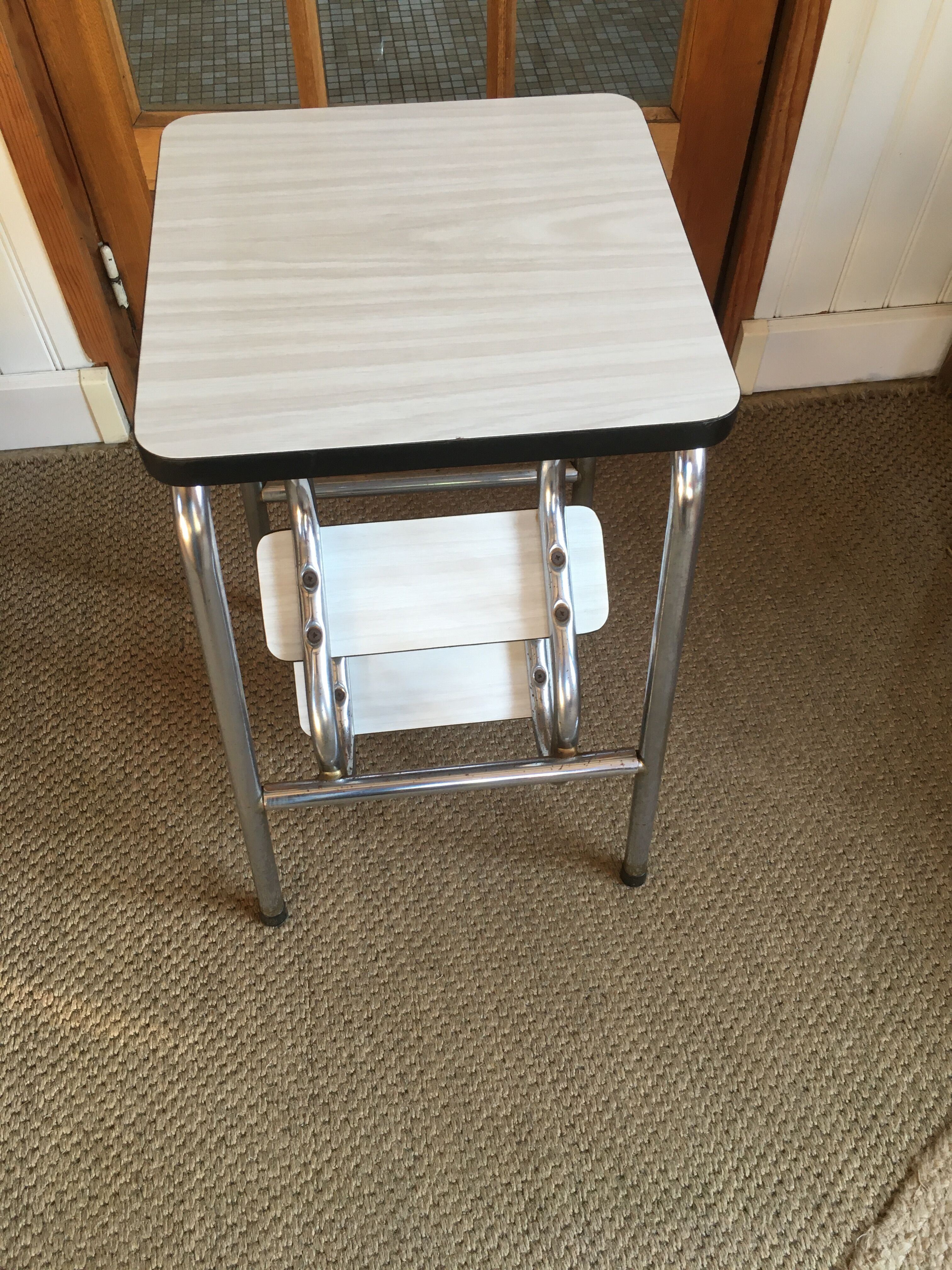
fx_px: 1063
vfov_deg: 61.7
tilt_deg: -53.6
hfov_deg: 48.2
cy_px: 635
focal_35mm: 29
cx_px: 476
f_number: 2.2
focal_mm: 4.15
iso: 64
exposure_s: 1/33
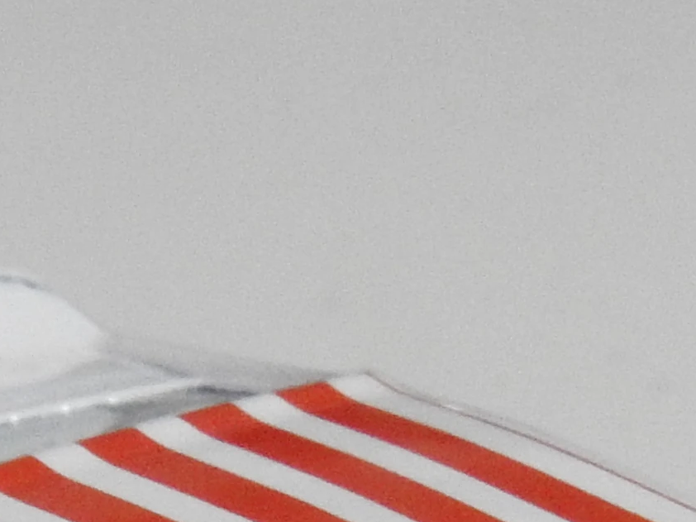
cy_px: 1281
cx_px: 505
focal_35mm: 301
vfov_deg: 4.8
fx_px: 6050
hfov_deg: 6.6
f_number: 8
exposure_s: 1/8
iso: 560
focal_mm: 9.9
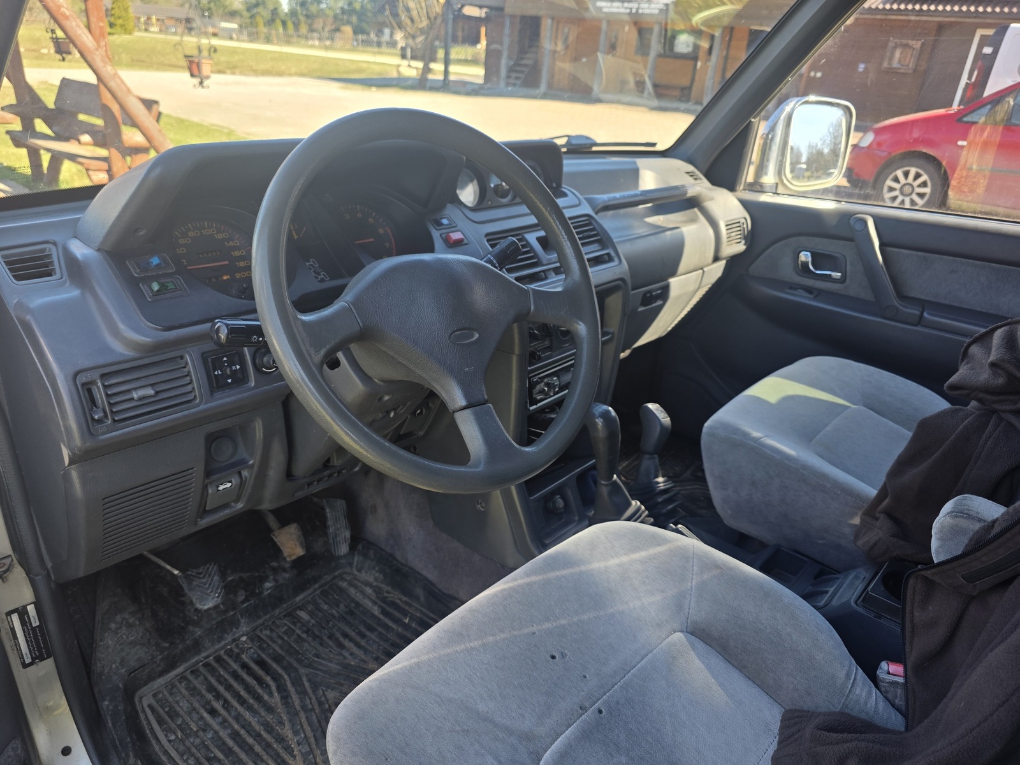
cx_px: 510
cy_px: 382
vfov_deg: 58.9
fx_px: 678
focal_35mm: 23
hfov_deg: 73.9
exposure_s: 1/359
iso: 64
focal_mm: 6.3
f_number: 1.7
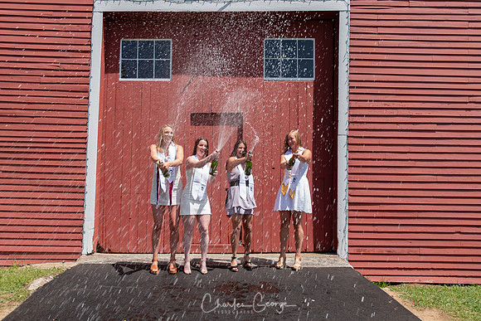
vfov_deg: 35.5
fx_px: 502
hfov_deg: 51.2
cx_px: 240
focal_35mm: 38
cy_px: 160
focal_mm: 25
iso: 100
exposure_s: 1/250
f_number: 5.6
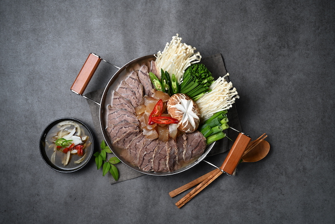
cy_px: 112
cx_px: 168
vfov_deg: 32.6
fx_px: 381
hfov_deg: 47.4
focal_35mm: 41
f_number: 9
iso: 100
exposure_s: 1/100
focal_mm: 41
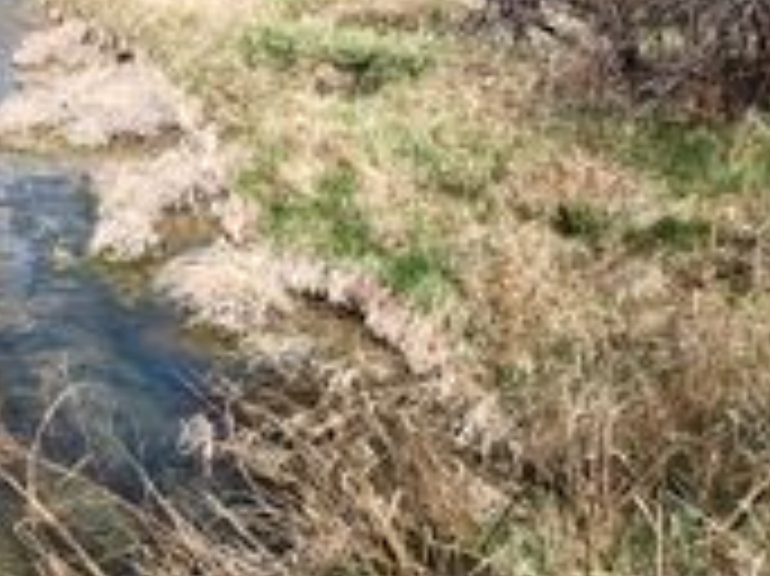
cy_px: 11
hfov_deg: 26.7
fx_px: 1400
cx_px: -187
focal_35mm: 63
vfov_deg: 22.4
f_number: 1.7
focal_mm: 4.68
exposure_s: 1/787
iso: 100
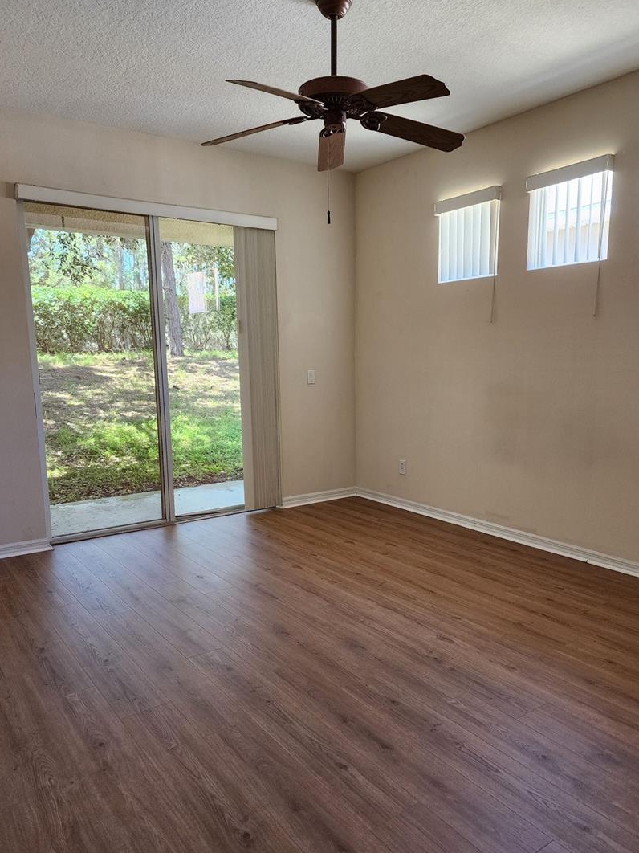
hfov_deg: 53.0
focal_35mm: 26
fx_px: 640
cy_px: 448
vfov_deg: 67.3
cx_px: 342
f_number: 1.8
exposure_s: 1/120
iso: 250
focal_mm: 6.4
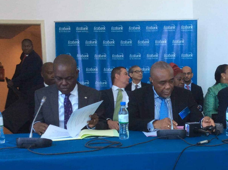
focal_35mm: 54
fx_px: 355
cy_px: 123
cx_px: 184
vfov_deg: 26.7
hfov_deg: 34.5
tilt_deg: -7.5
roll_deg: +3.0
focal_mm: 3.3
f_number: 2.4
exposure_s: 1/25
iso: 50
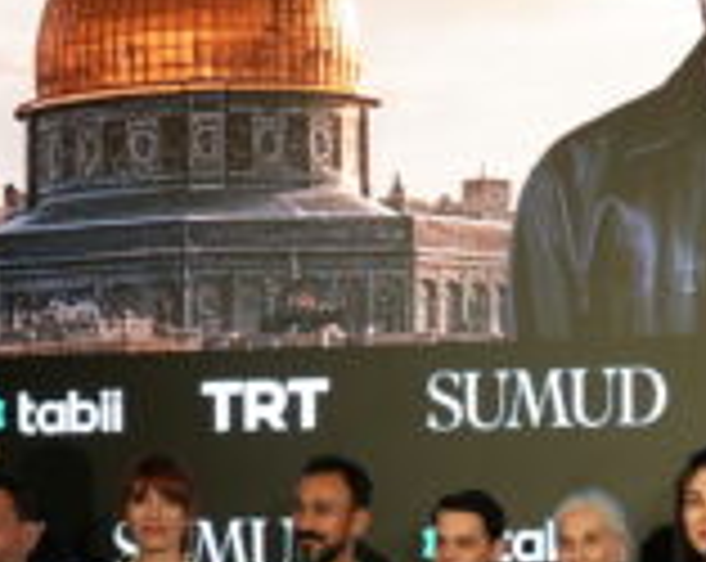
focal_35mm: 192
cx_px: 1093
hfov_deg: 9.7
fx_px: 4014
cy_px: 825
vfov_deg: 7.9
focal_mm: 31.4
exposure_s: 1/250
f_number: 2.8
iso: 1000
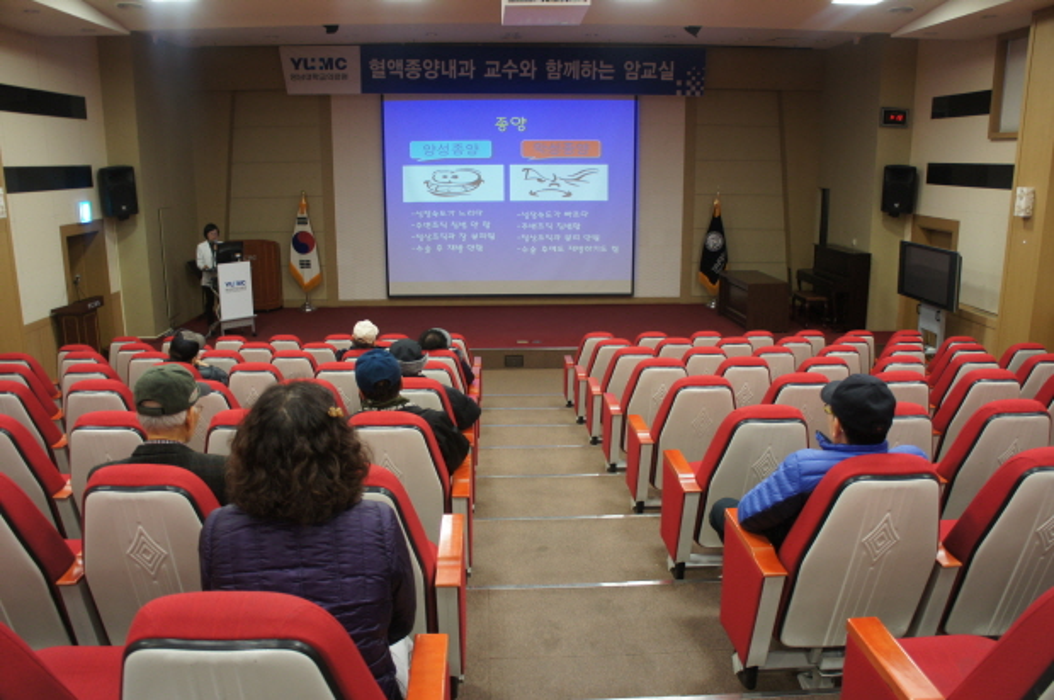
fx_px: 790
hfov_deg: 67.4
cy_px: 350
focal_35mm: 27
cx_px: 527
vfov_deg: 47.8
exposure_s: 1/25
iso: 400
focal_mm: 18
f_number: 3.5
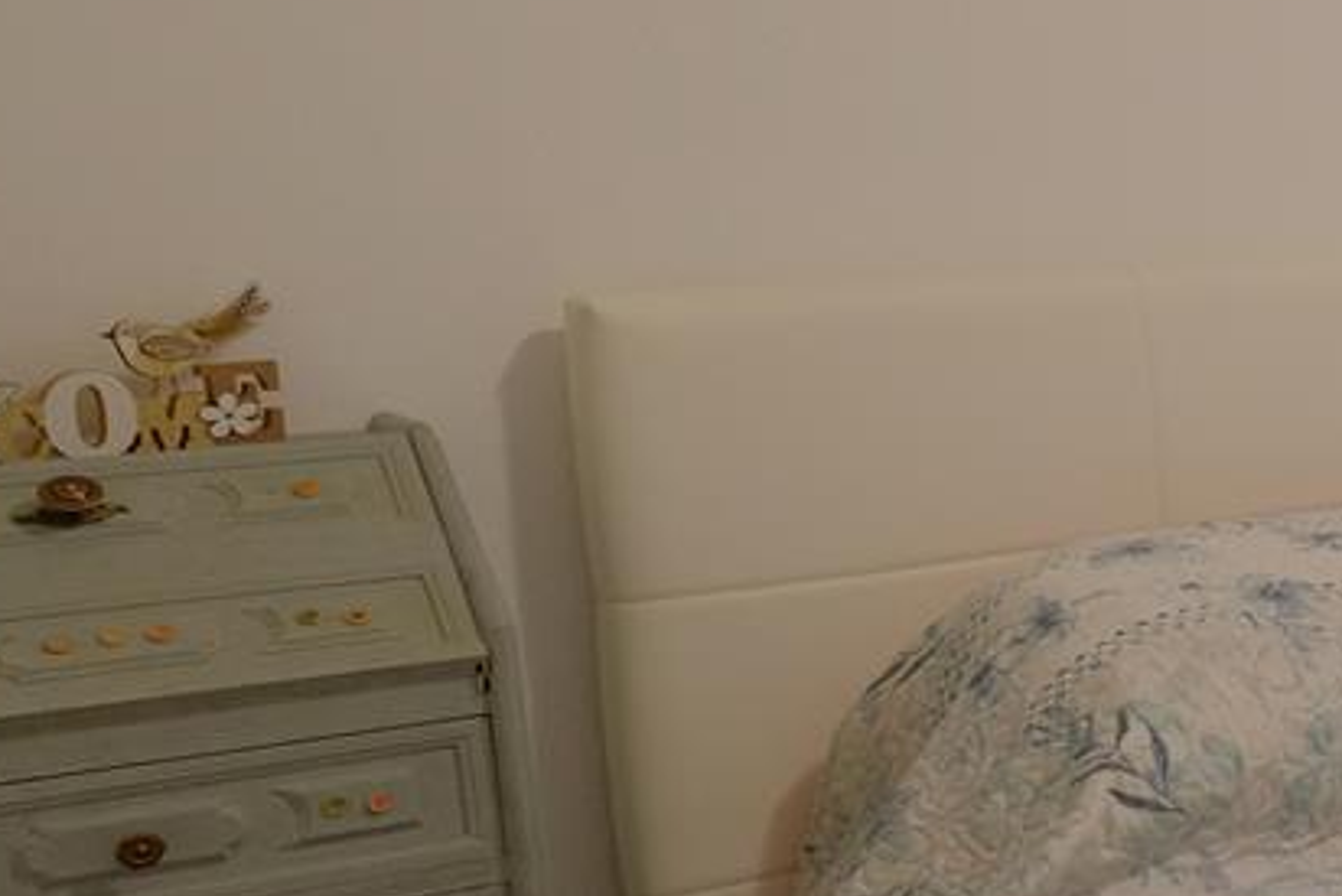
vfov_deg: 19.5
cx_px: 2718
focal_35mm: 70
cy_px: 471
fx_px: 2610
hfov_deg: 18.4
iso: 500
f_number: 4
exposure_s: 1/15
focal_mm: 10
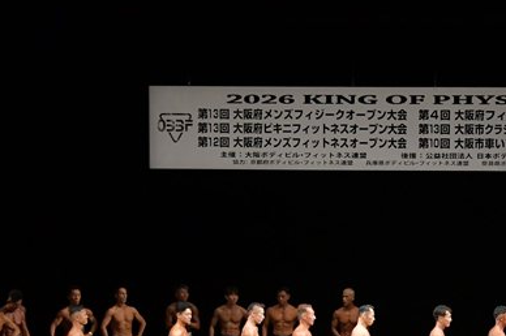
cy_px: 323
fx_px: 1854
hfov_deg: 15.4
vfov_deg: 10.3
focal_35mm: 132
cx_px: 457
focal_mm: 44
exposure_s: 1/400
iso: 3200
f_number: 5.6
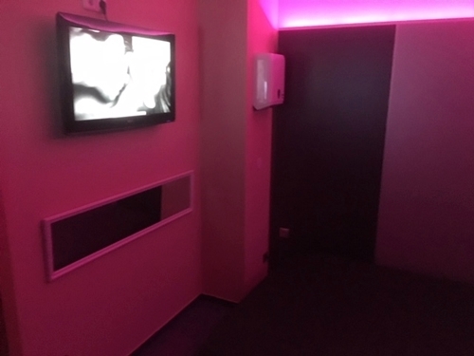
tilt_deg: -12.9
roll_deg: -0.5
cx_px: 237
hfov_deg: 61.7
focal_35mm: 29
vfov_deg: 48.2
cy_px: 178
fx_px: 397
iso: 1600
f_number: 2.2
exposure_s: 1/17
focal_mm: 4.15
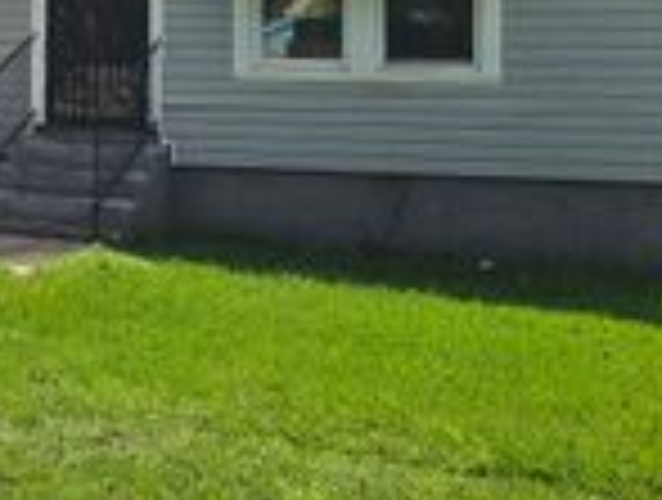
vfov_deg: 18.4
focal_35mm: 78
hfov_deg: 23.6
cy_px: -20
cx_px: -36
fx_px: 1495
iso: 10
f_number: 1.7
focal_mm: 6.3
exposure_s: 1/1395
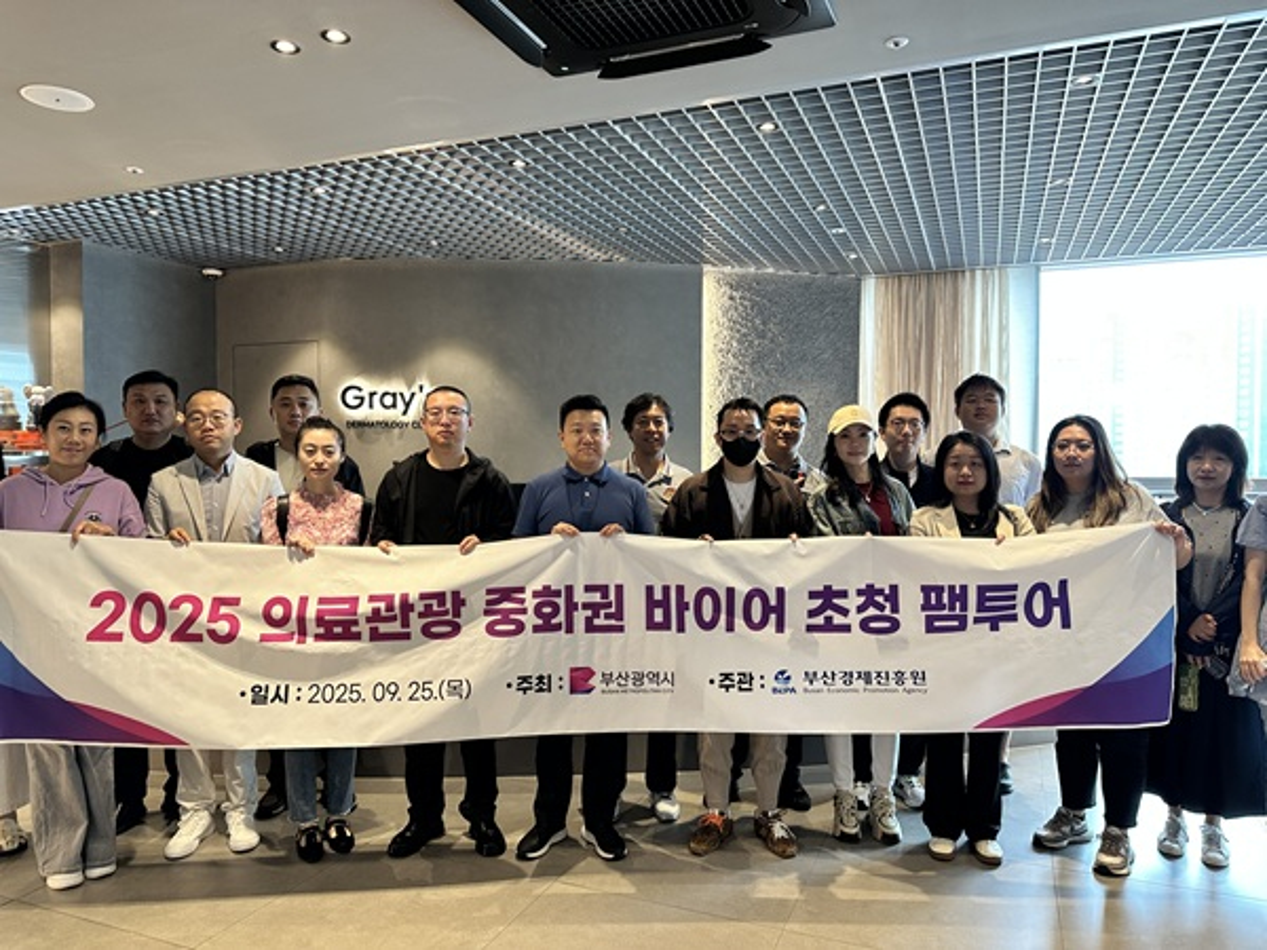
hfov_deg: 71.6
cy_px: 475
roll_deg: -0.7
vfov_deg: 56.8
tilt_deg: -1.1
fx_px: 878
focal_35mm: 24
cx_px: 634
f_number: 1.78
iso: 160
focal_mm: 6.86
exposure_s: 1/60
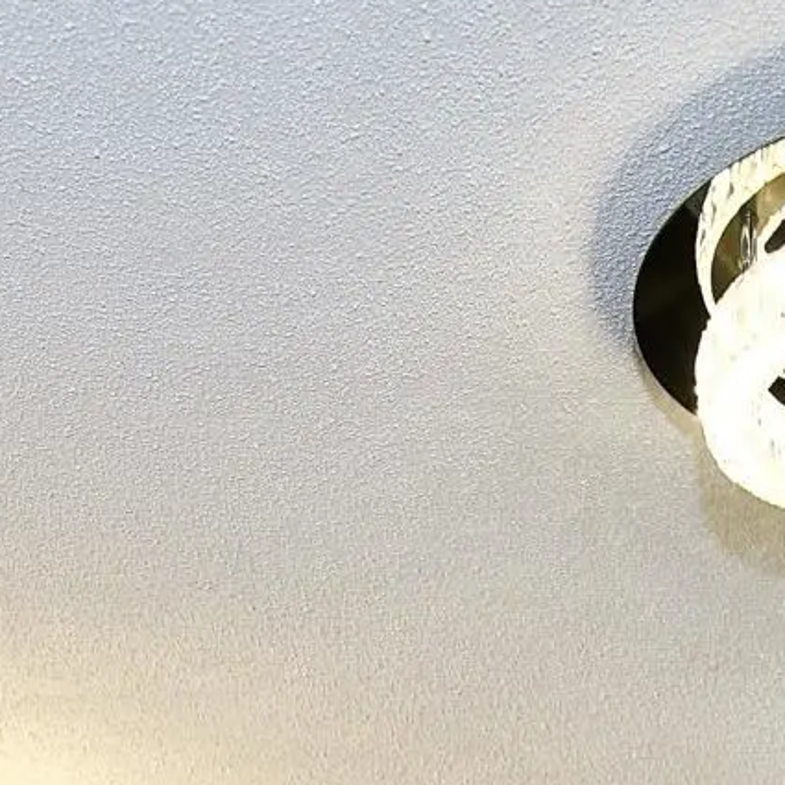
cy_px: 1483
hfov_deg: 24.4
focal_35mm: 70
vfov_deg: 18.3
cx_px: 584
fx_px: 1796
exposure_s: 1/15
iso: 125
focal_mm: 14
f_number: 2.8
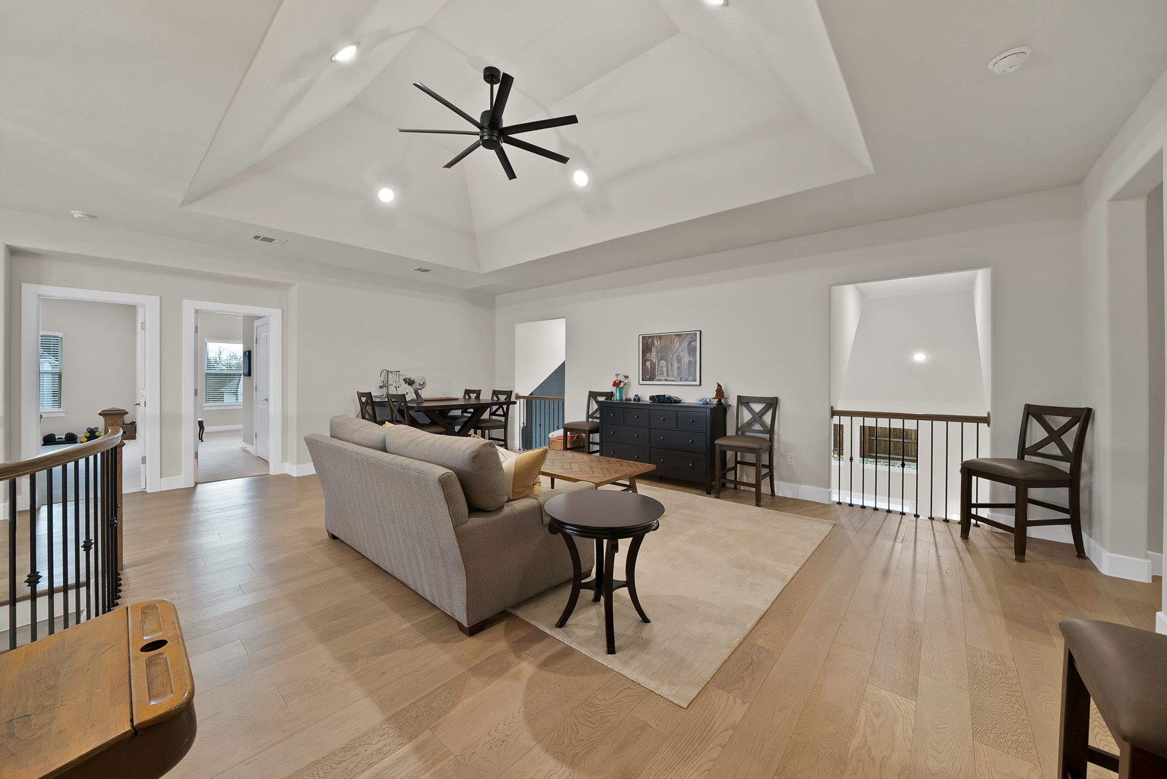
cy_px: 390
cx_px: 584
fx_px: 389
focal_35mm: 12
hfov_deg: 112.6
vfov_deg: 90.1
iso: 640
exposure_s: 1/2.5
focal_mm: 12
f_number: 9
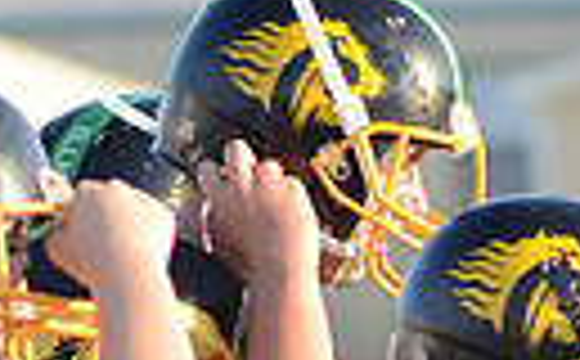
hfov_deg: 1.5
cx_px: 567
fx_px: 21671
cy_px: 918
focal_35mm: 1374
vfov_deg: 0.9
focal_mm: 200
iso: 800
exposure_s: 1/800
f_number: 5.6
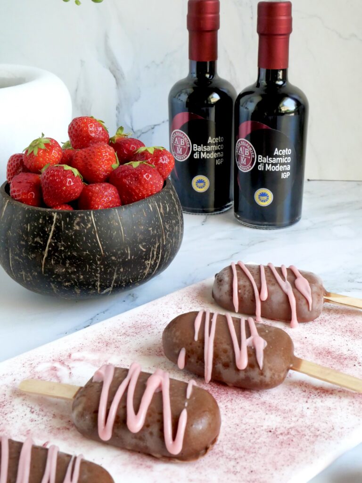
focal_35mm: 48
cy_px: 242
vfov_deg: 39.7
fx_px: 669
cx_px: 181
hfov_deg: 30.3
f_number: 11
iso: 3200
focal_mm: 24
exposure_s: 1/60
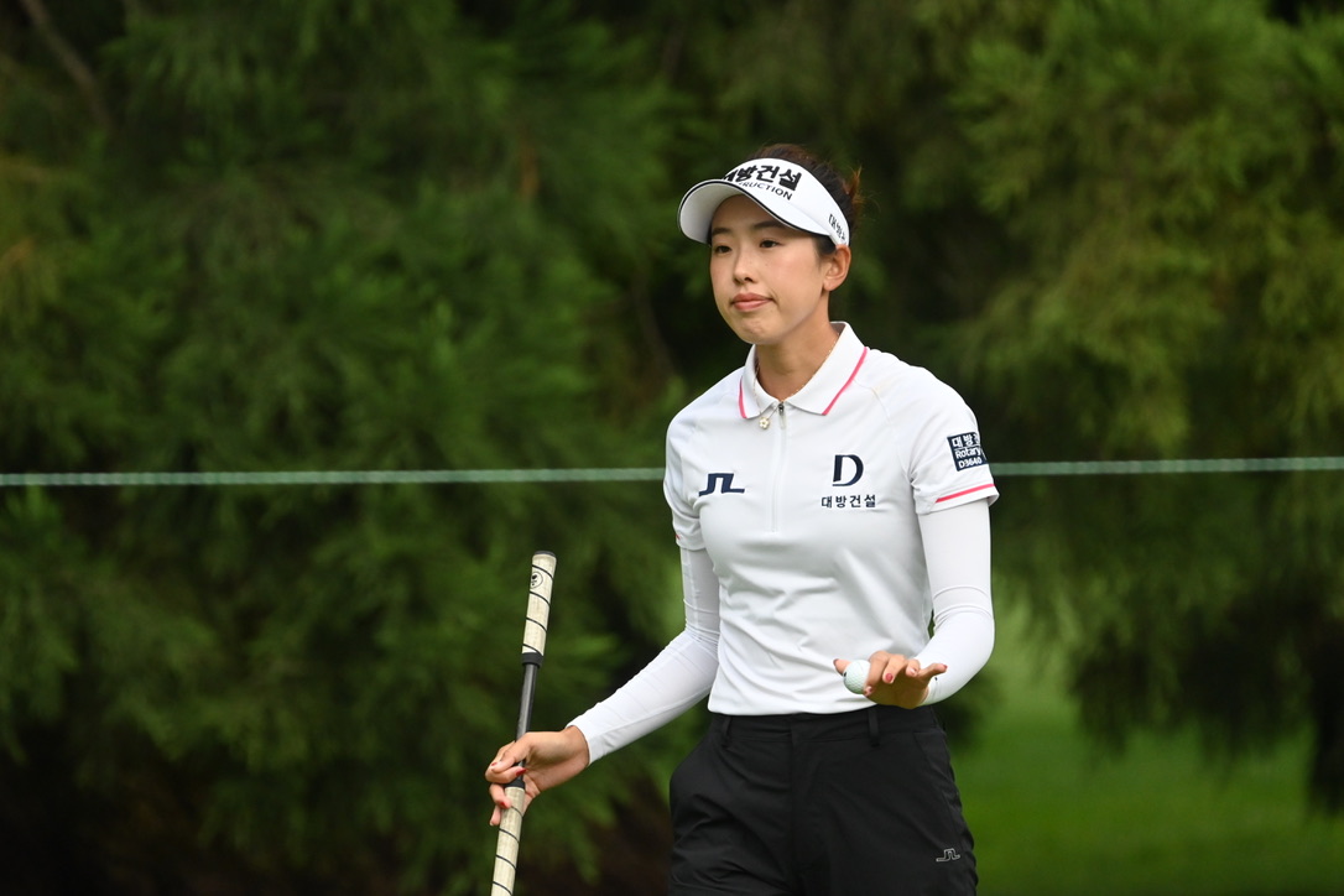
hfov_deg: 3.4
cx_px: 672
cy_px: 448
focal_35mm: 600
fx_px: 22398
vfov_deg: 2.3
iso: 2000
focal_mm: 400
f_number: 5.6
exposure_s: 1/3200
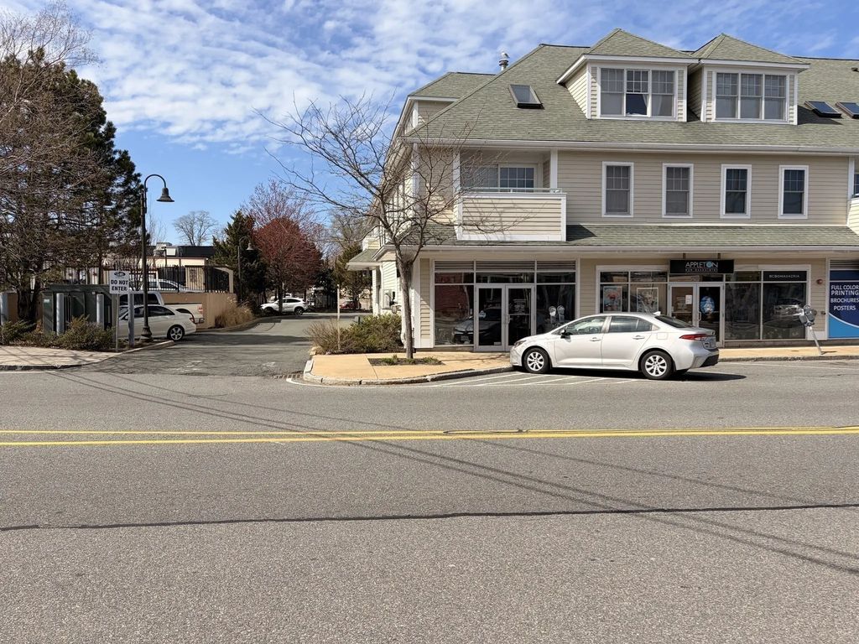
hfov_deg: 67.3
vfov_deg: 53.1
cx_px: 430
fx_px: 645
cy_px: 322
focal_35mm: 26
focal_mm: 5.96
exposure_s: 1/4065
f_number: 1.6
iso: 50
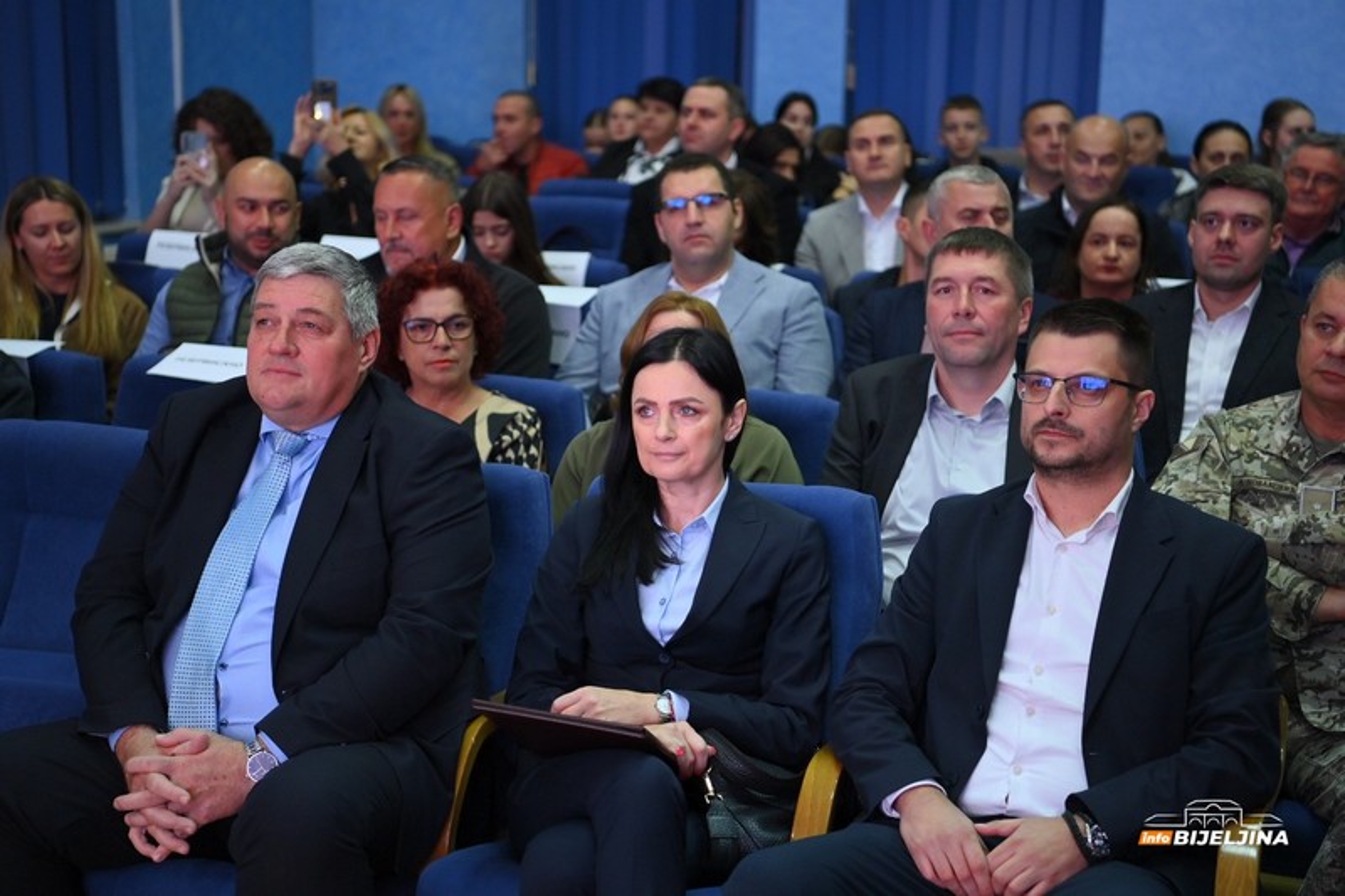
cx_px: 672
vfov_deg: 21.9
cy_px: 448
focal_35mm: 62
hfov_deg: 32.4
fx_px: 2316
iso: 1000
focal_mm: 62
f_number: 2.8
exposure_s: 1/160
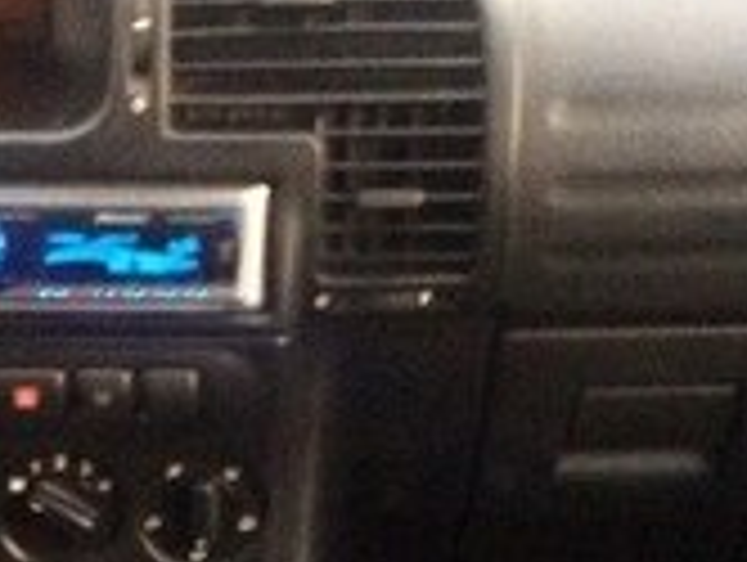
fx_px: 2485
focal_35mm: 115
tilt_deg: -40.1
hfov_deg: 16.9
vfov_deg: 12.4
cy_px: 776
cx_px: 108
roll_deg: +1.8
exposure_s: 1/17
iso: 400
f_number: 2.2
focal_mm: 4.15
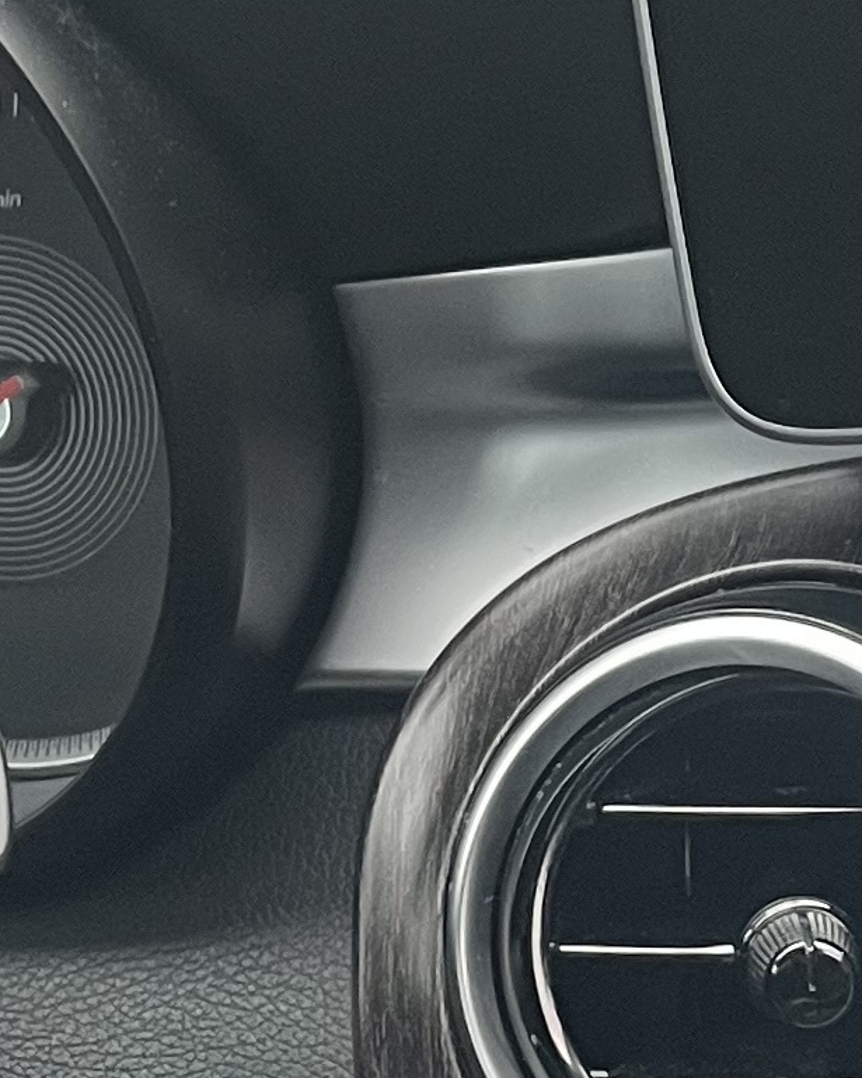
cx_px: 1110
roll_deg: +7.1
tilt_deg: -32.7
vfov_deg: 13.6
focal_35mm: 133
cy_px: 1647
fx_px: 4242
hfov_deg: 11.3
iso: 125
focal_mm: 5.1
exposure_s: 1/80
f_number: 1.6
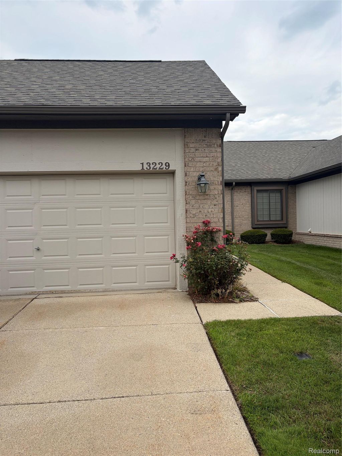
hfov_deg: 53.1
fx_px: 342
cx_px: 171
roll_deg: +2.1
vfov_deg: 67.3
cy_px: 228
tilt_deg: -1.3
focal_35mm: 26
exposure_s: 1/1626
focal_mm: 5.96
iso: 50
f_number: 1.6
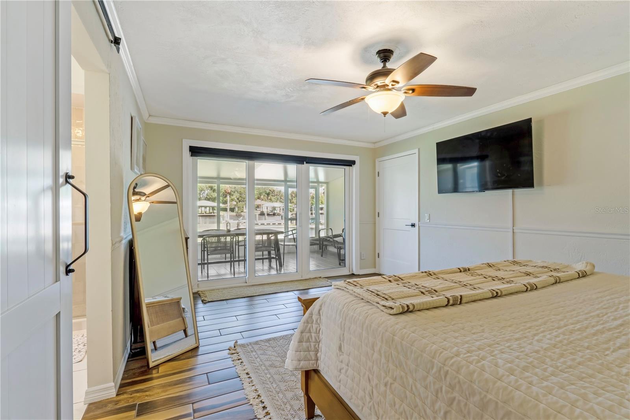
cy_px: 210
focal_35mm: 16
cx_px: 315
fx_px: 289
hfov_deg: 95.0
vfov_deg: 72.0
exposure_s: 1/125
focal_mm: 11
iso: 250
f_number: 9
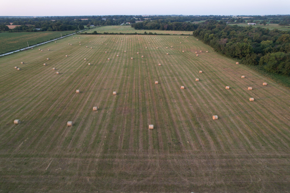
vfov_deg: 57.2
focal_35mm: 22
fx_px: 177
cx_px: 145
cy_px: 96
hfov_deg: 78.6
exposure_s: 1/20
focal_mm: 8.38
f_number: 2.8
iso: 100
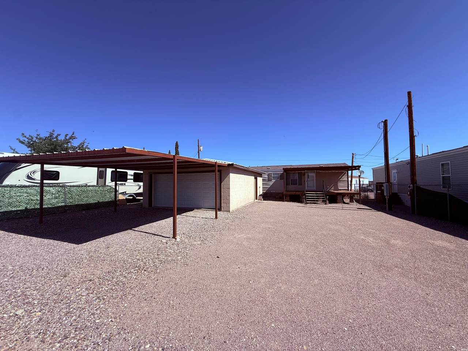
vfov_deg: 85.7
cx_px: 234
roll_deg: +0.7
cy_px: 176
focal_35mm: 14
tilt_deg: +2.9
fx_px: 189
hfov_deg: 102.1
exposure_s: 1/2506
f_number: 2.2
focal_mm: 2.22
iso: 50
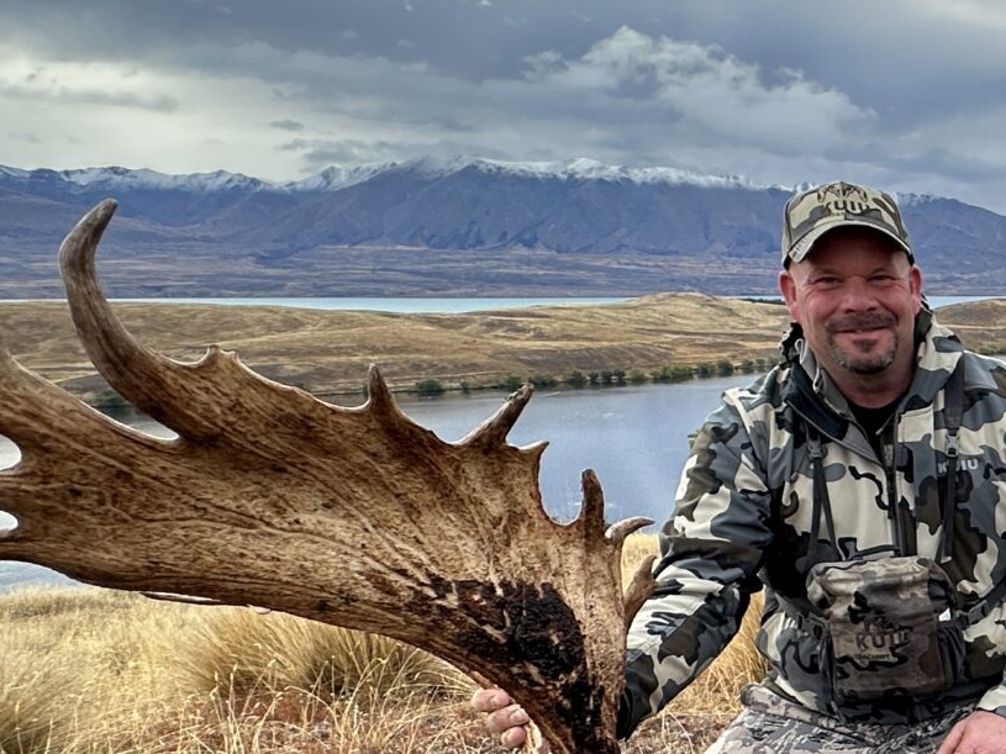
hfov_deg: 31.7
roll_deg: +0.1
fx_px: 1279
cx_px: 1338
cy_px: 566
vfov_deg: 32.2
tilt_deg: -10.6
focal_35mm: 44
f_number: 2.2
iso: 40
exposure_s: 1/535
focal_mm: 2.22
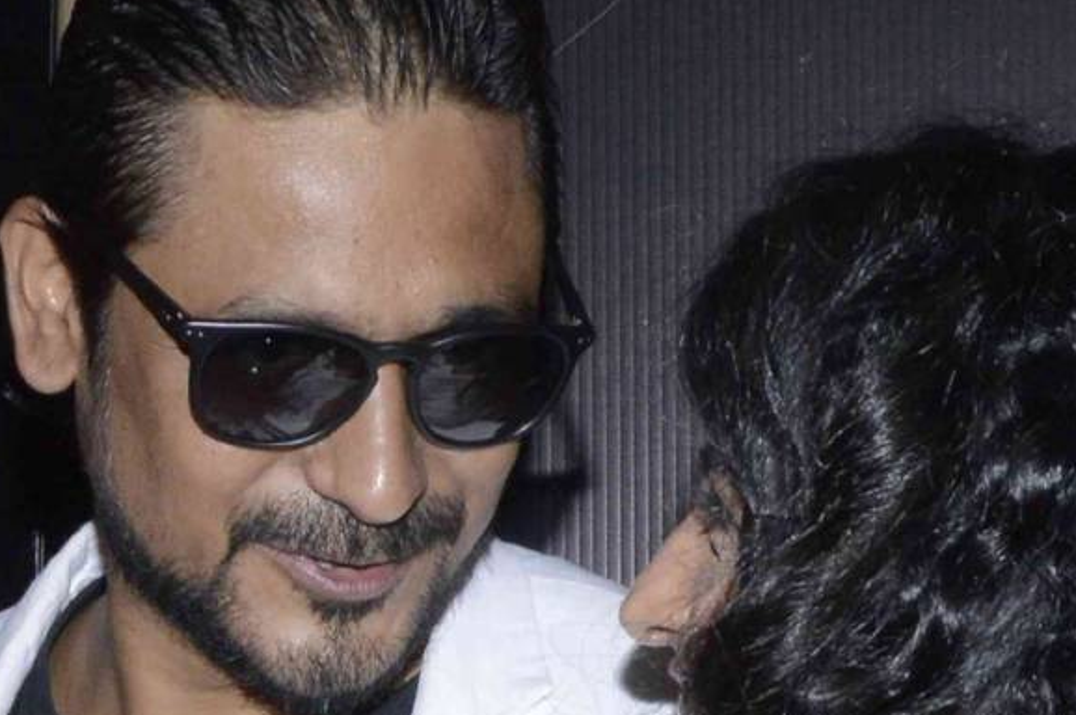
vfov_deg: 8.3
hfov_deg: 12.7
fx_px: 4702
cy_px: 1383
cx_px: -311
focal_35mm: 158
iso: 800
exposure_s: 1/160
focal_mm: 21
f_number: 10
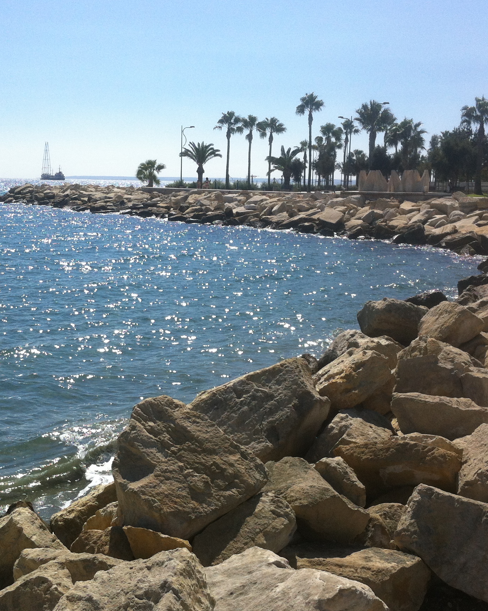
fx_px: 921
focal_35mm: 51
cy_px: 330
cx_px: 234
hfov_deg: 29.7
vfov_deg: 36.6
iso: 80
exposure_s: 1/2155
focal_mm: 3.85
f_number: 2.8
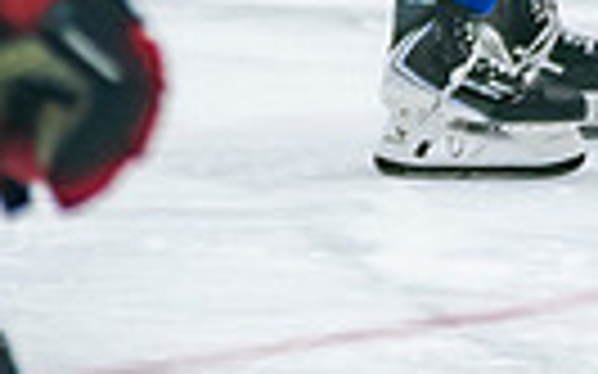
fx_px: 10556
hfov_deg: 3.2
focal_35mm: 648
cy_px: -394
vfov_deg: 2.0
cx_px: 1061
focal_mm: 85
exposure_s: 1/640
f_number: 2.8
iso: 1600
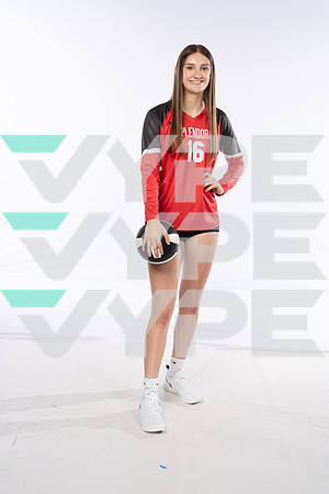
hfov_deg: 30.5
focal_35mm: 44
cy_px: 247
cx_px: 164
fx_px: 603
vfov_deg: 44.5
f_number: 7.1
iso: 200
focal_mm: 44
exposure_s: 1/250
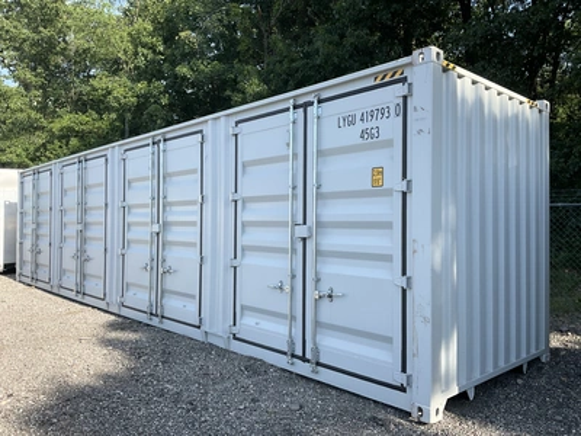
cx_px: 290
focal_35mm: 29
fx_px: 487
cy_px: 218
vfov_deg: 48.2
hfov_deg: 61.7
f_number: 1.8
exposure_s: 1/719
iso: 25
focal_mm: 3
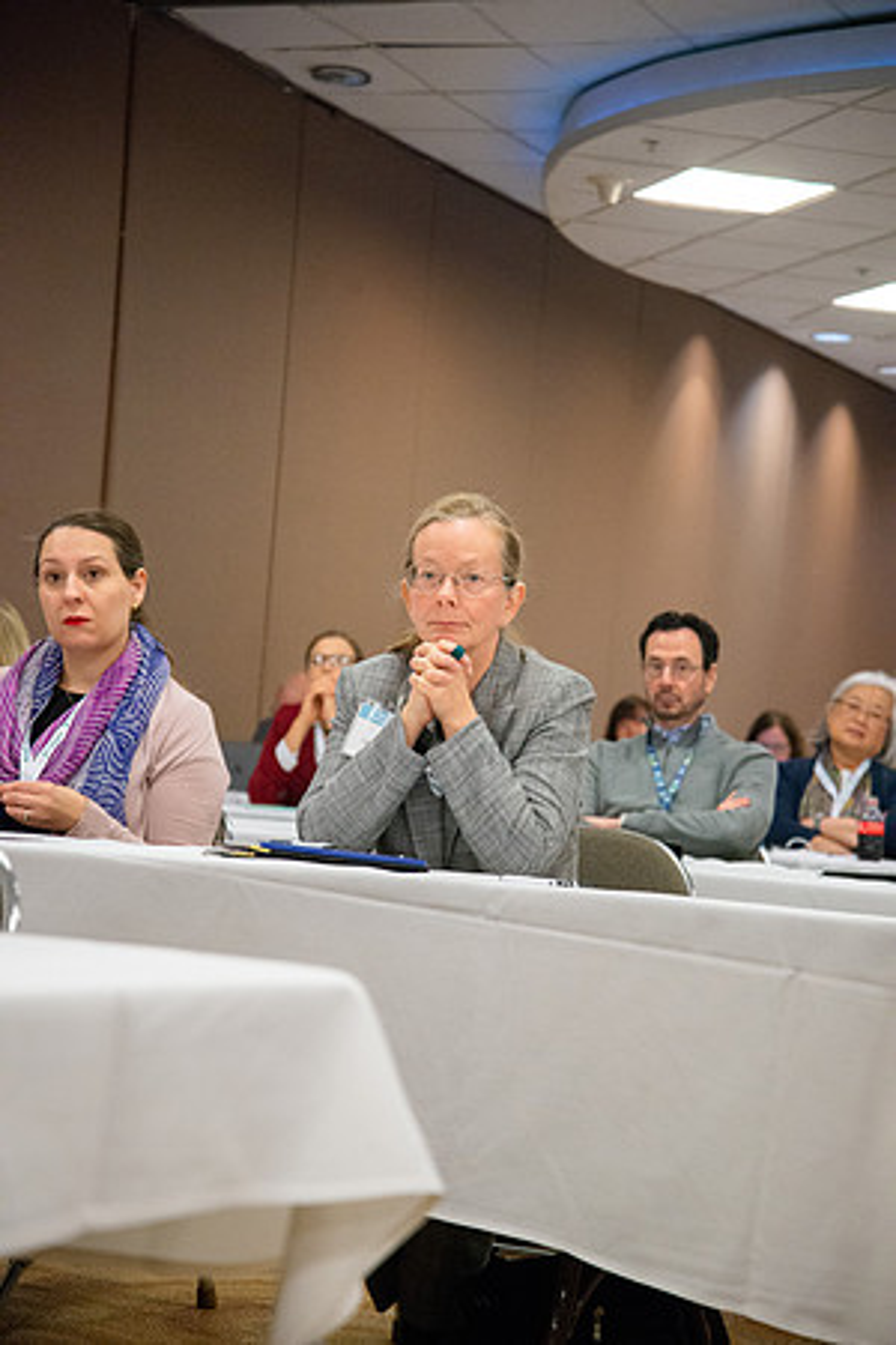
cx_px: 448
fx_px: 3173
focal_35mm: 85
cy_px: 672
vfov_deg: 23.9
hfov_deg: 16.1
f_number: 4.5
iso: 5000
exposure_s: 1/200
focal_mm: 85
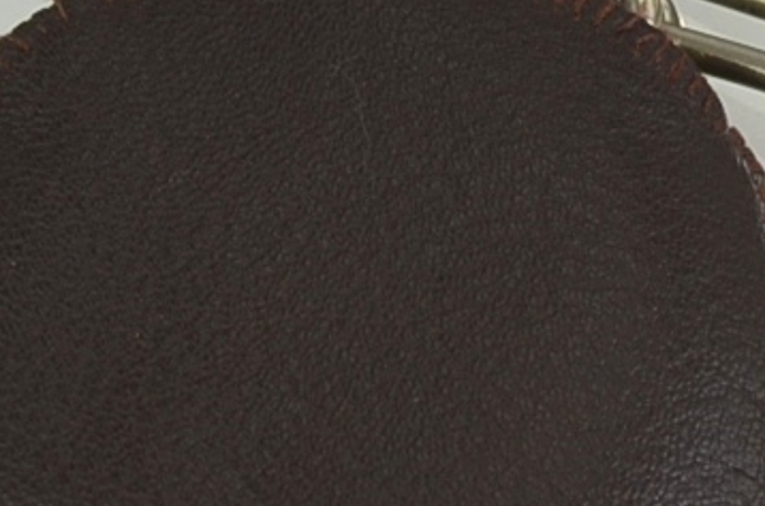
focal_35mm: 495
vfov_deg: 2.8
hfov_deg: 4.2
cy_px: -418
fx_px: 10495
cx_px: 793
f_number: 6.3
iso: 200
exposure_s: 1/160
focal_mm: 48
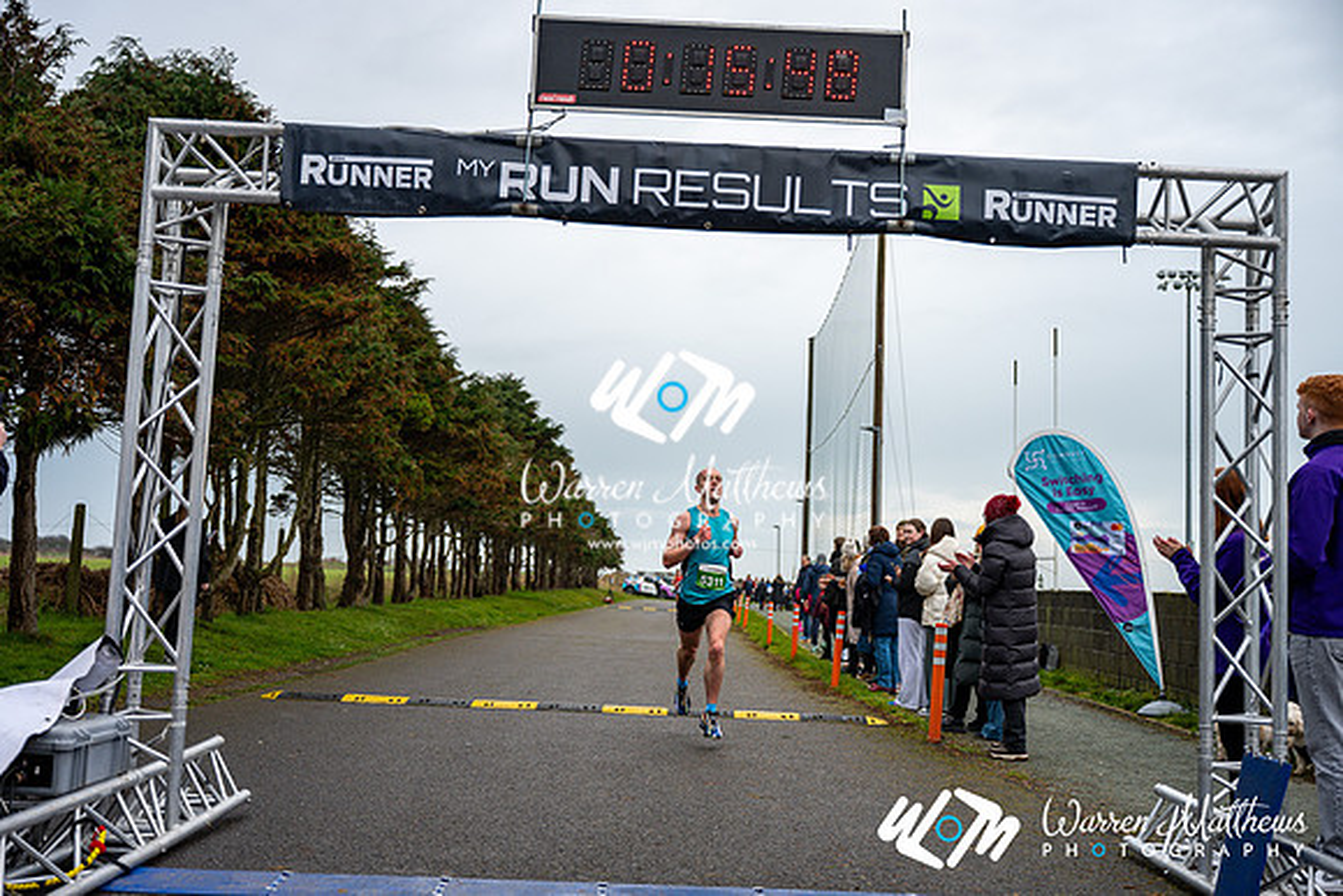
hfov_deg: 50.7
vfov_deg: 35.1
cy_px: 448
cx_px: 672
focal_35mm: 38
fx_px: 1418
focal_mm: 38
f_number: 2.8
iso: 125
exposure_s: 1/1250
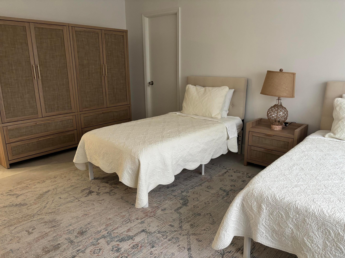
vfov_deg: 53.1
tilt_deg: -15.0
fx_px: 259
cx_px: 172
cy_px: 129
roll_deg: +0.4
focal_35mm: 26
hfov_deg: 67.3
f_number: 1.6
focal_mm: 5.96
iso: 250
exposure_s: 1/60
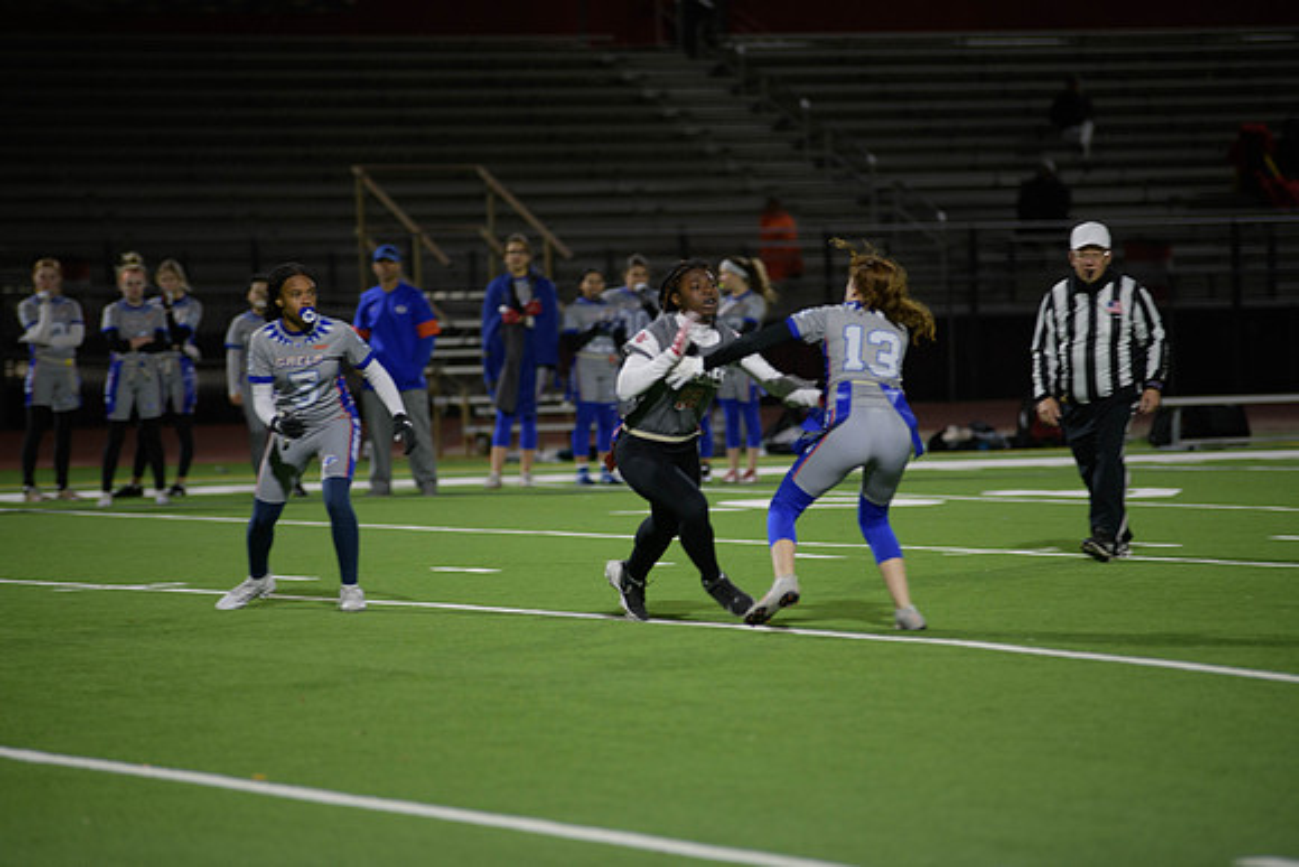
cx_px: 650
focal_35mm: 200
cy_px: 434
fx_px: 7218
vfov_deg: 6.9
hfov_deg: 10.3
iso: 720
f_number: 2.8
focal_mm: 200
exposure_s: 1/200
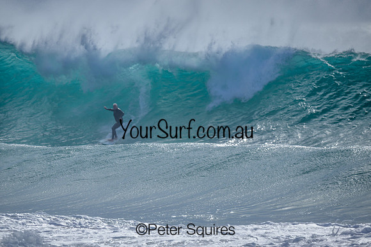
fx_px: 8246
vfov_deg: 1.7
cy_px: 124
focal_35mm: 800
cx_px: 186
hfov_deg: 2.6
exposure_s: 1/2000
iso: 180
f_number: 6.3
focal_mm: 800
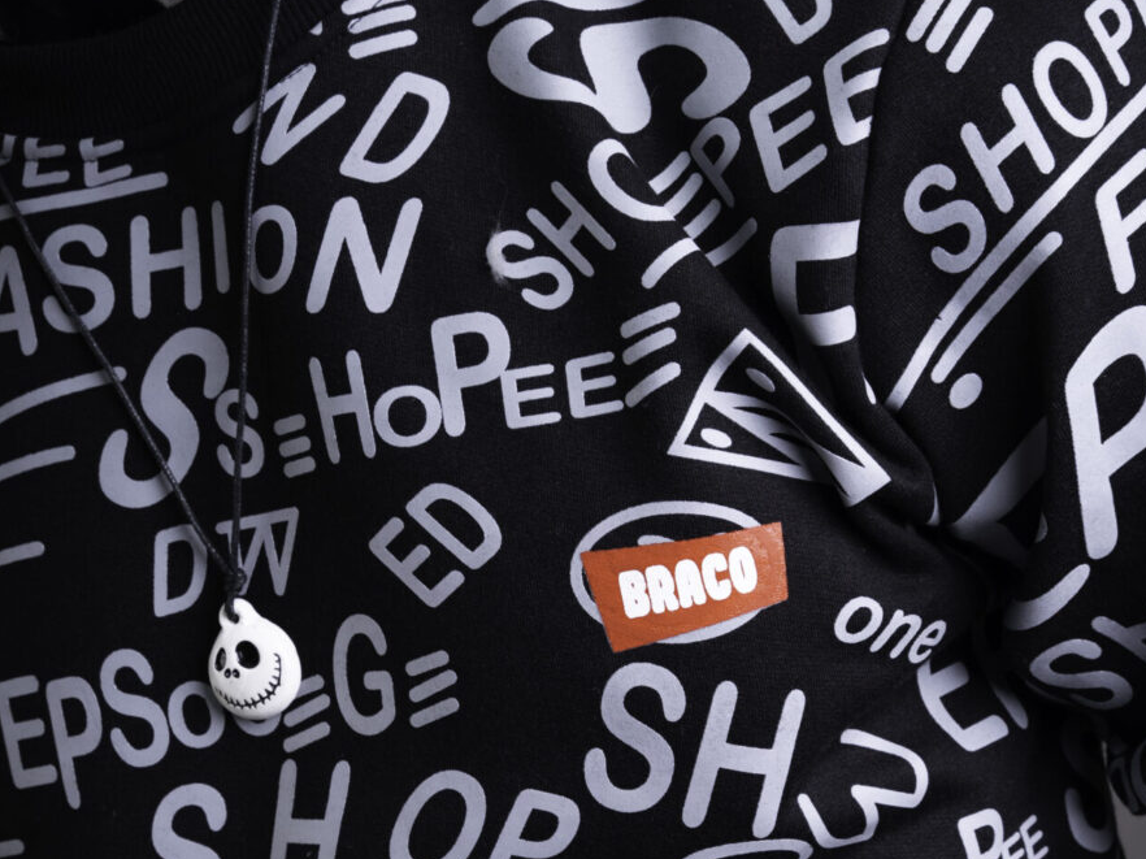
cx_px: 602
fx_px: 3508
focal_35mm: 106
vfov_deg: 13.8
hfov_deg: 18.6
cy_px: 829
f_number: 8
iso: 100
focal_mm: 54
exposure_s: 1/250
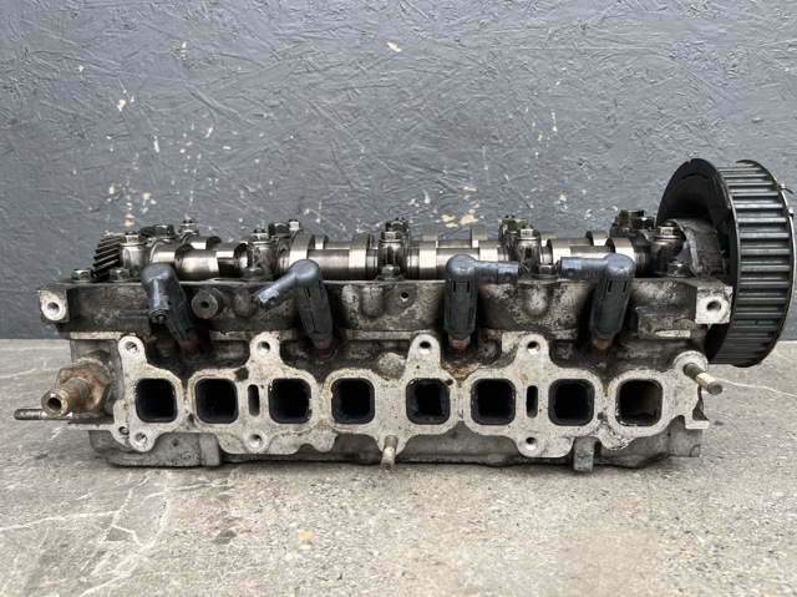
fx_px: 598
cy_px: 298
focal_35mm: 26
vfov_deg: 53.0
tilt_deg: -7.4
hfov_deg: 67.3
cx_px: 398
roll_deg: -0.4
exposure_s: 1/290
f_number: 1.6
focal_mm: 5.1
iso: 40
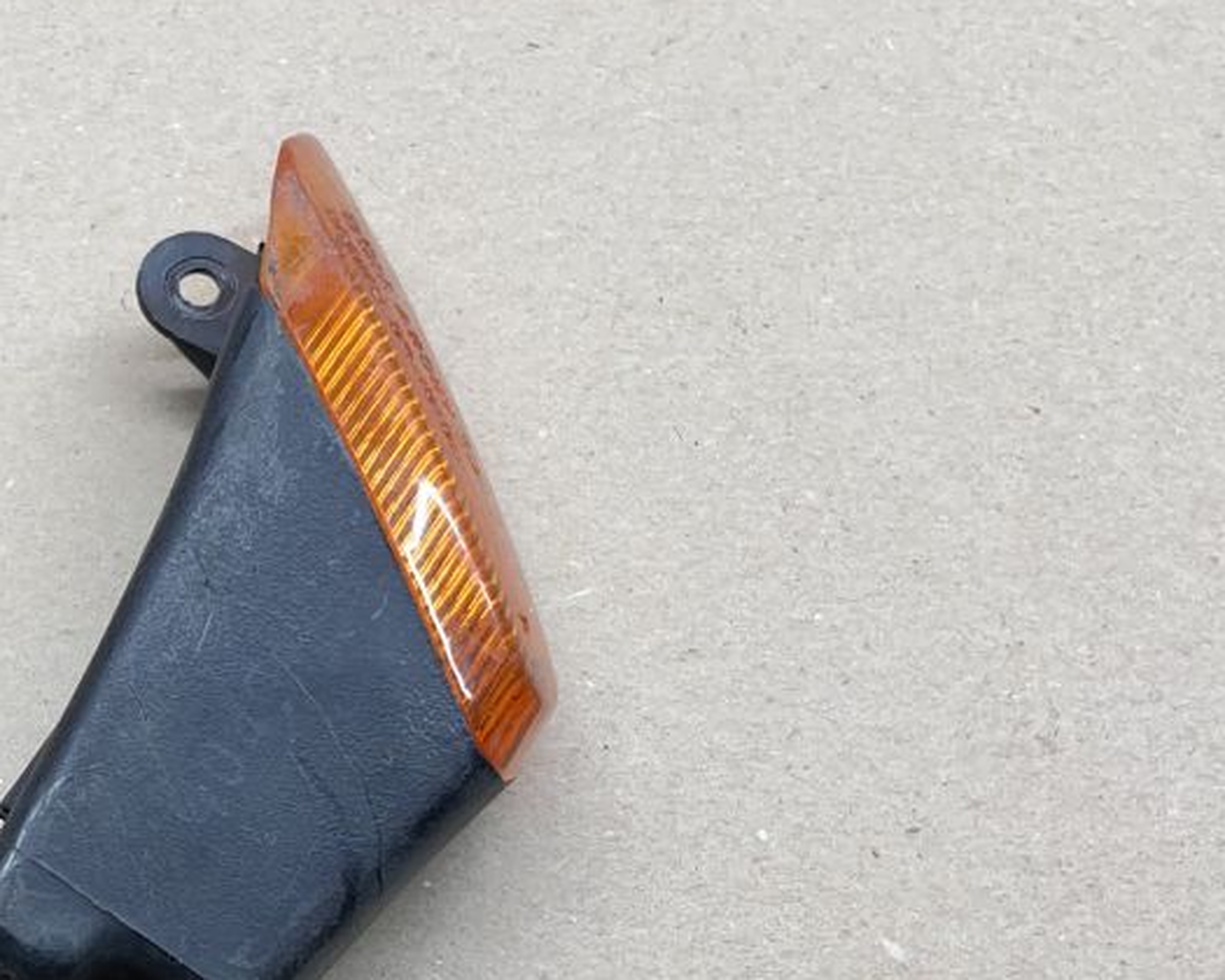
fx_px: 2103
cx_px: -96
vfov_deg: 26.1
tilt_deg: -62.4
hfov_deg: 29.5
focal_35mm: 58
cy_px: 651
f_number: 1.6
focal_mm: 4.2
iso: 64
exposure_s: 1/100
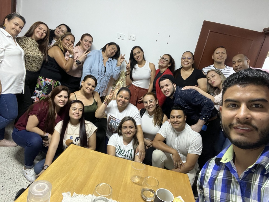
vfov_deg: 58.9
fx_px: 179
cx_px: 134
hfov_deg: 73.9
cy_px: 101
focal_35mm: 23
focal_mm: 2.71
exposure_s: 1/40
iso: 320
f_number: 2.2
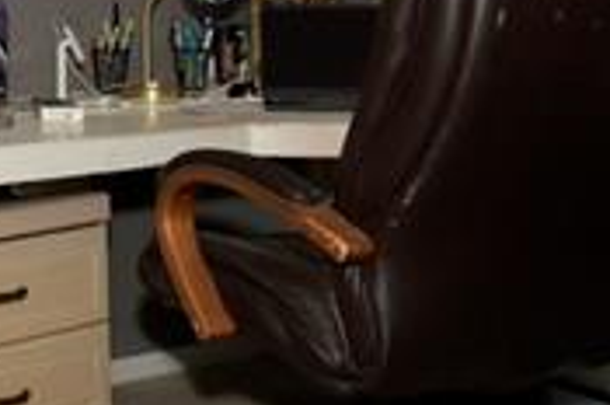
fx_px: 1387
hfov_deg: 21.6
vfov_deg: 16.3
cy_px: 21
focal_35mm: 82
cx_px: -251
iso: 1250
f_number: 9
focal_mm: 14
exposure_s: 1/160
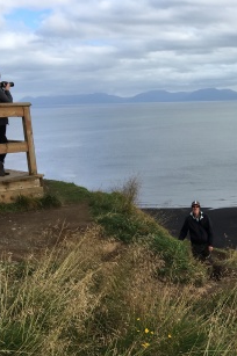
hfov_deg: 24.0
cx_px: 232
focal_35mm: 54
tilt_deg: -14.8
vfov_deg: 36.6
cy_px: 230
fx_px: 534
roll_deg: +1.5
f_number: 2.2
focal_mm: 4.15
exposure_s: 1/818
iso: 25
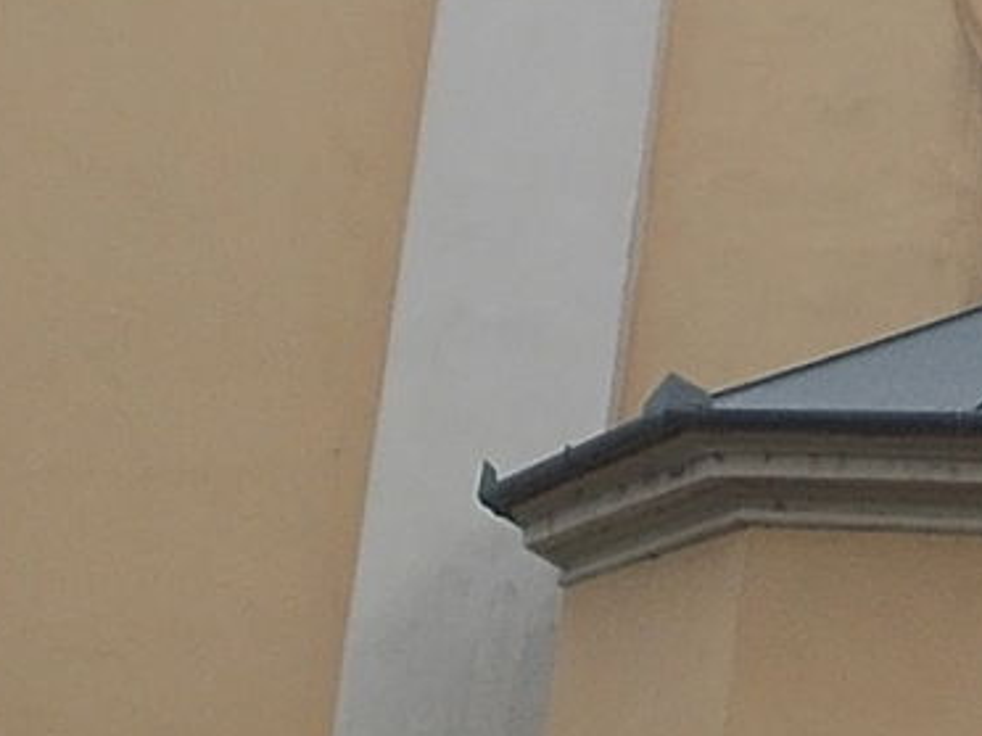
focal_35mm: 155
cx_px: 1272
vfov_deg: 9.6
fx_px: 4397
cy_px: 174
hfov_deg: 12.4
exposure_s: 1/100
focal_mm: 5.3
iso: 80
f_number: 8.6
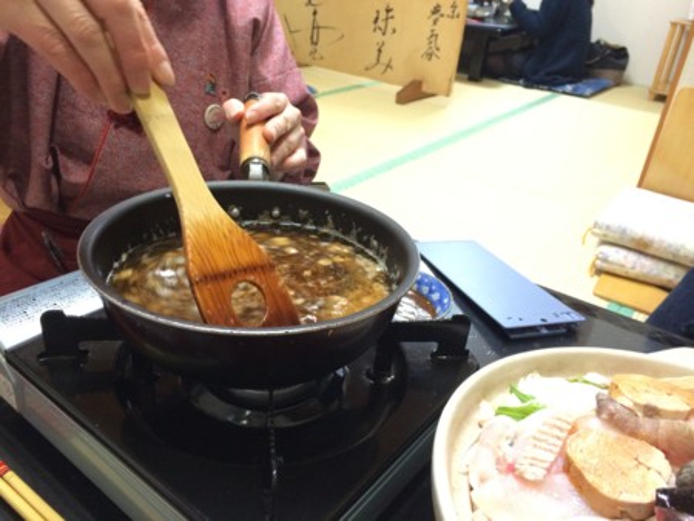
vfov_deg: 46.8
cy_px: 260
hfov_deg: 59.9
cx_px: 347
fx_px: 602
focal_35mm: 30
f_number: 2.2
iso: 320
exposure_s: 1/24
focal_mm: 4.12
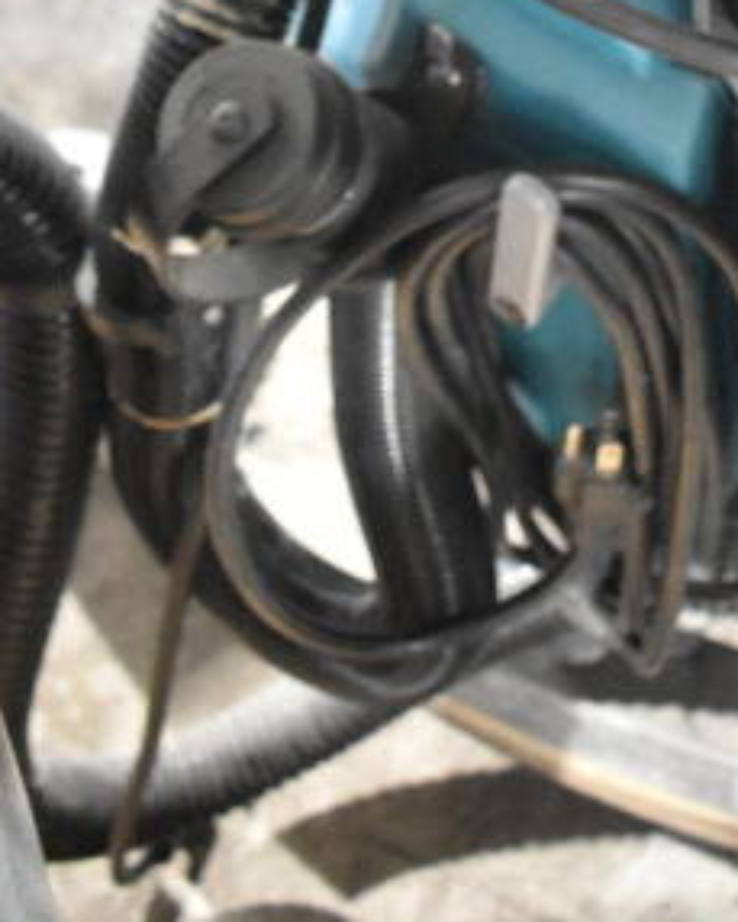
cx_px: 802
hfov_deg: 15.2
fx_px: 2702
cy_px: -348
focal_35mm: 99
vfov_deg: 17.8
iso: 5600
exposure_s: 1/40
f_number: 3.8
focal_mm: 22
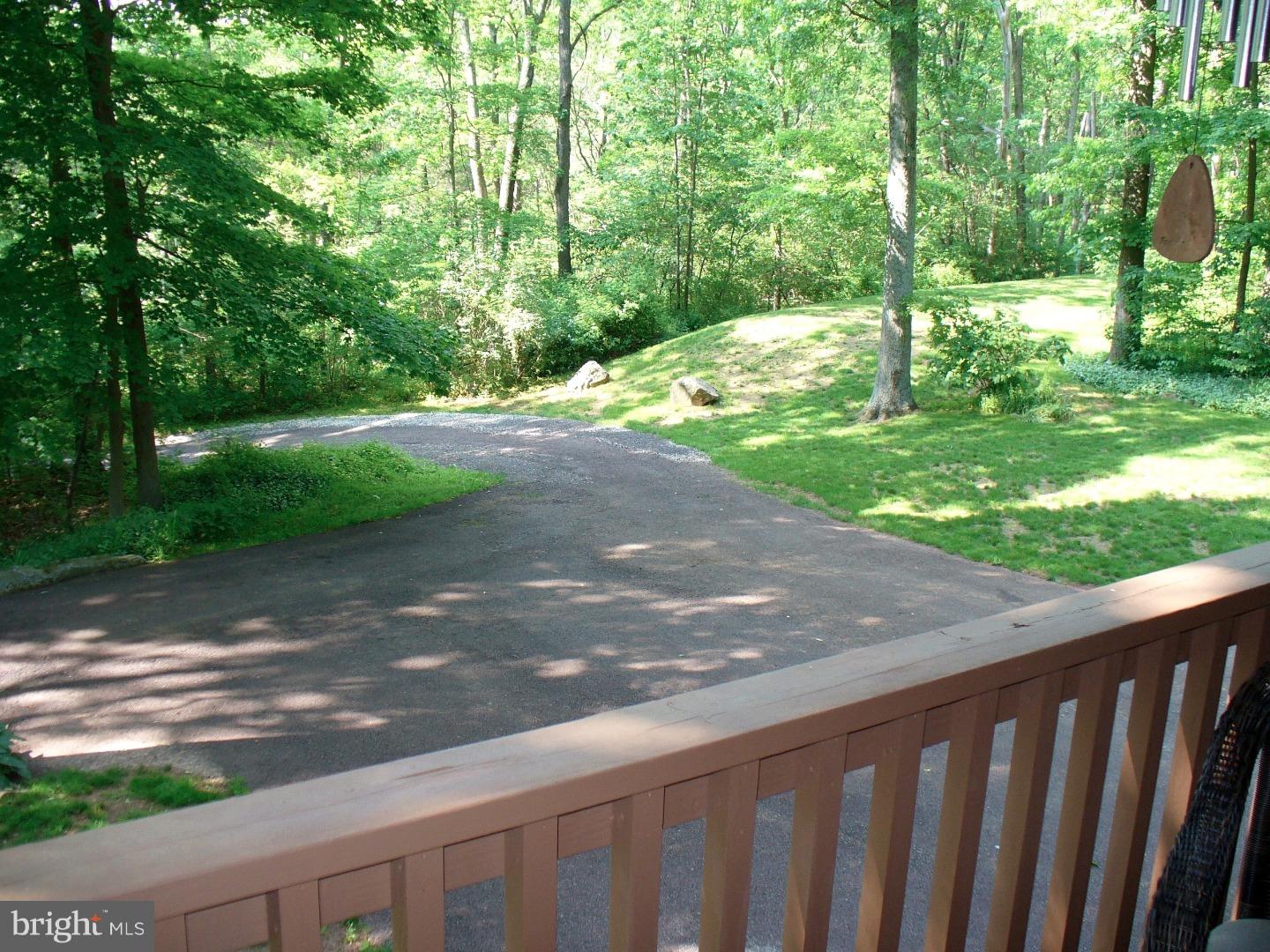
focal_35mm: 37
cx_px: 635
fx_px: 1357
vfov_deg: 38.7
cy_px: 476
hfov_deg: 50.1
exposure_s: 1/60
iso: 80
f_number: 2.8
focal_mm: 6.1
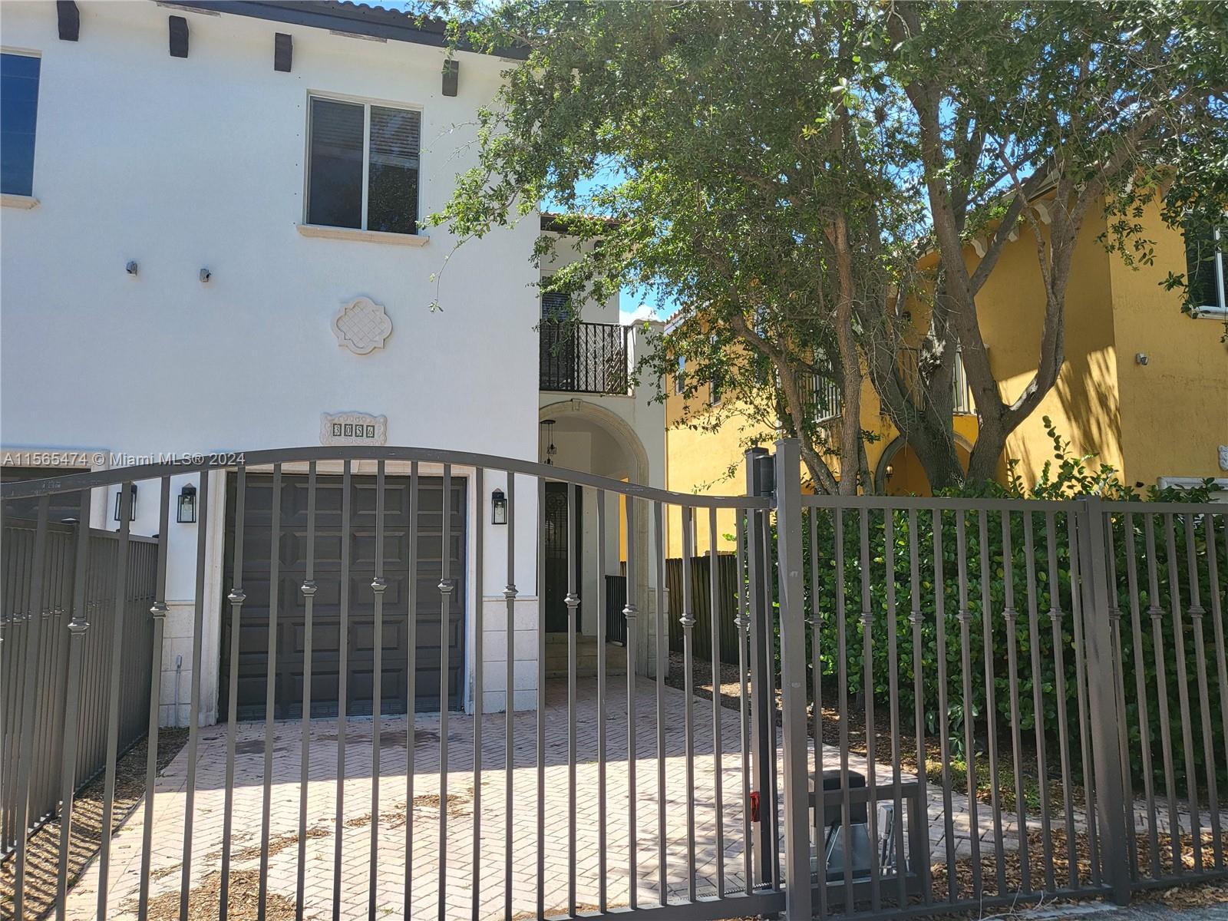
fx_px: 922
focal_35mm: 26
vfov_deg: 53.1
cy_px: 460
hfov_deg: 67.3
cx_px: 614
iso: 50
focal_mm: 4.25
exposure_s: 1/1332
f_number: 1.8
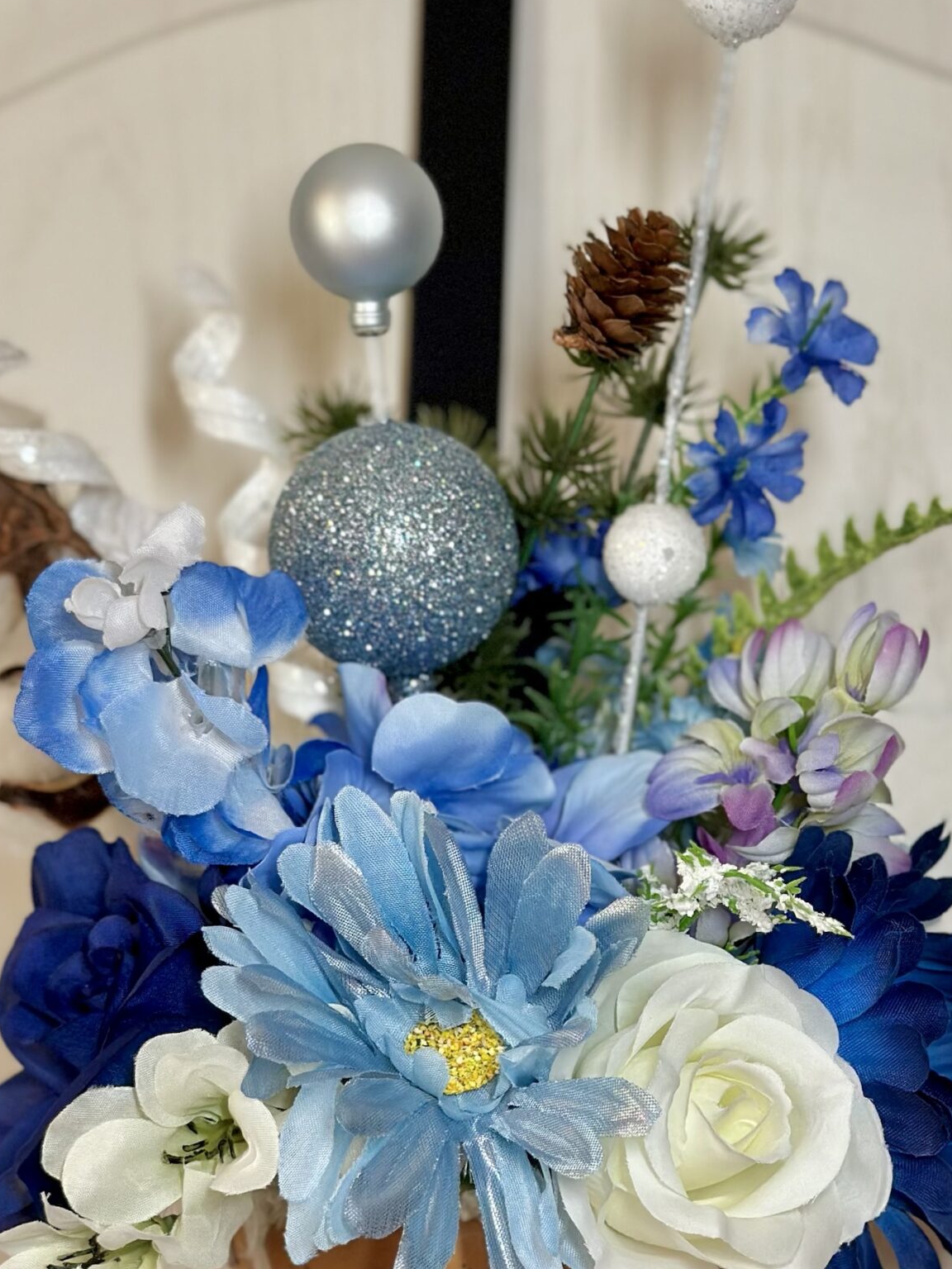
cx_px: 482
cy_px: 913
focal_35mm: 80
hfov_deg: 18.4
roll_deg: +0.0
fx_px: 2934
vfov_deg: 24.2
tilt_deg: +2.8
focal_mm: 6.86
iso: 160
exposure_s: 1/60
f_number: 1.78
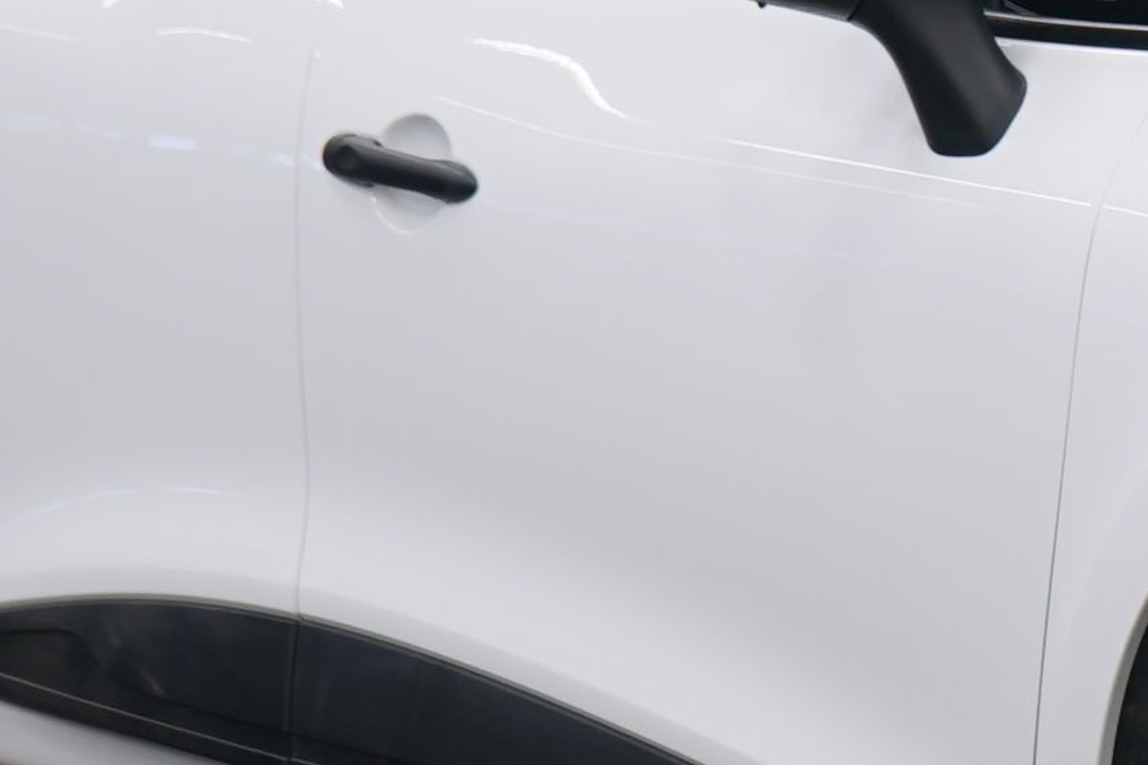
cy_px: 227
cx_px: 1607
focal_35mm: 243
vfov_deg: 5.7
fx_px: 7748
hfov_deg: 8.3
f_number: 5
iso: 400
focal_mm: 53
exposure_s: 1/8
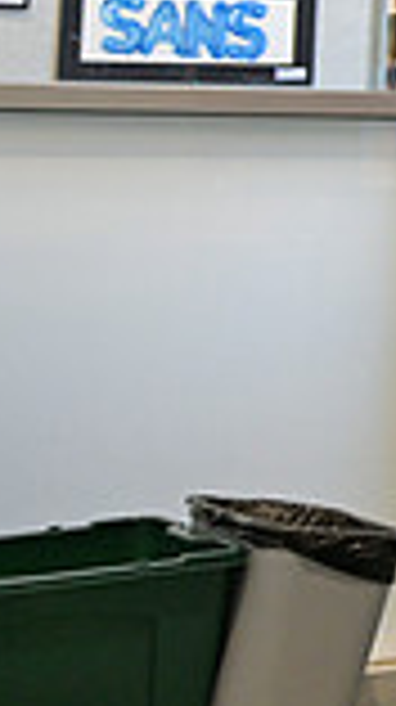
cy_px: -83
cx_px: 1233
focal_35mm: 116
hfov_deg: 8.5
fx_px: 2171
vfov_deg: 17.8
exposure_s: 1/250
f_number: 2.8
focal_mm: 30
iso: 1600
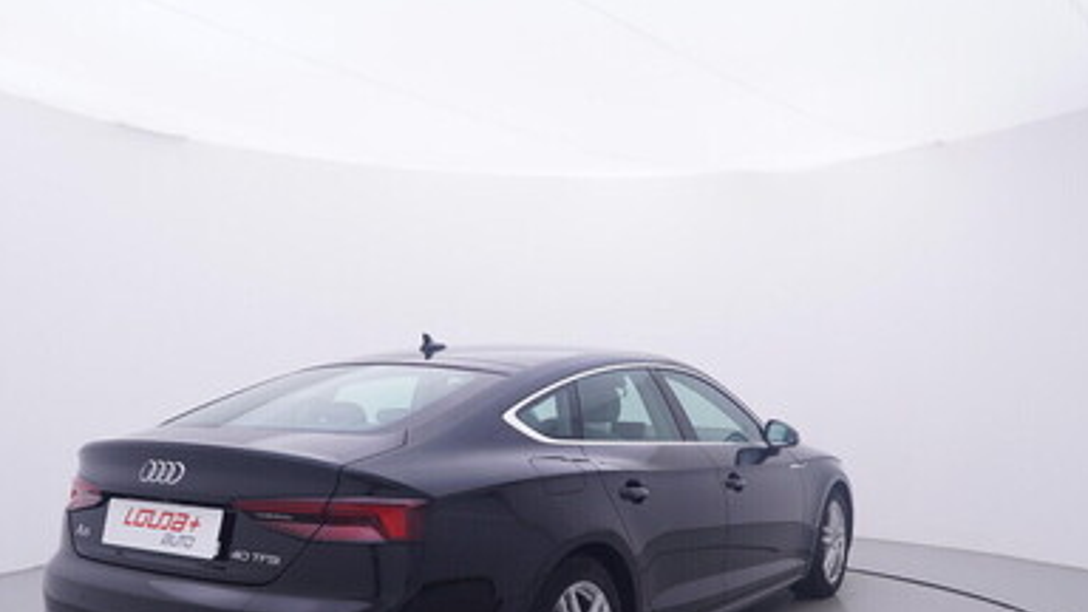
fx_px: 974
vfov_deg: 34.3
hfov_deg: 58.4
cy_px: 443
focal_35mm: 34
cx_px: 568
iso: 200
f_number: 5
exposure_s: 1/80
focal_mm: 15
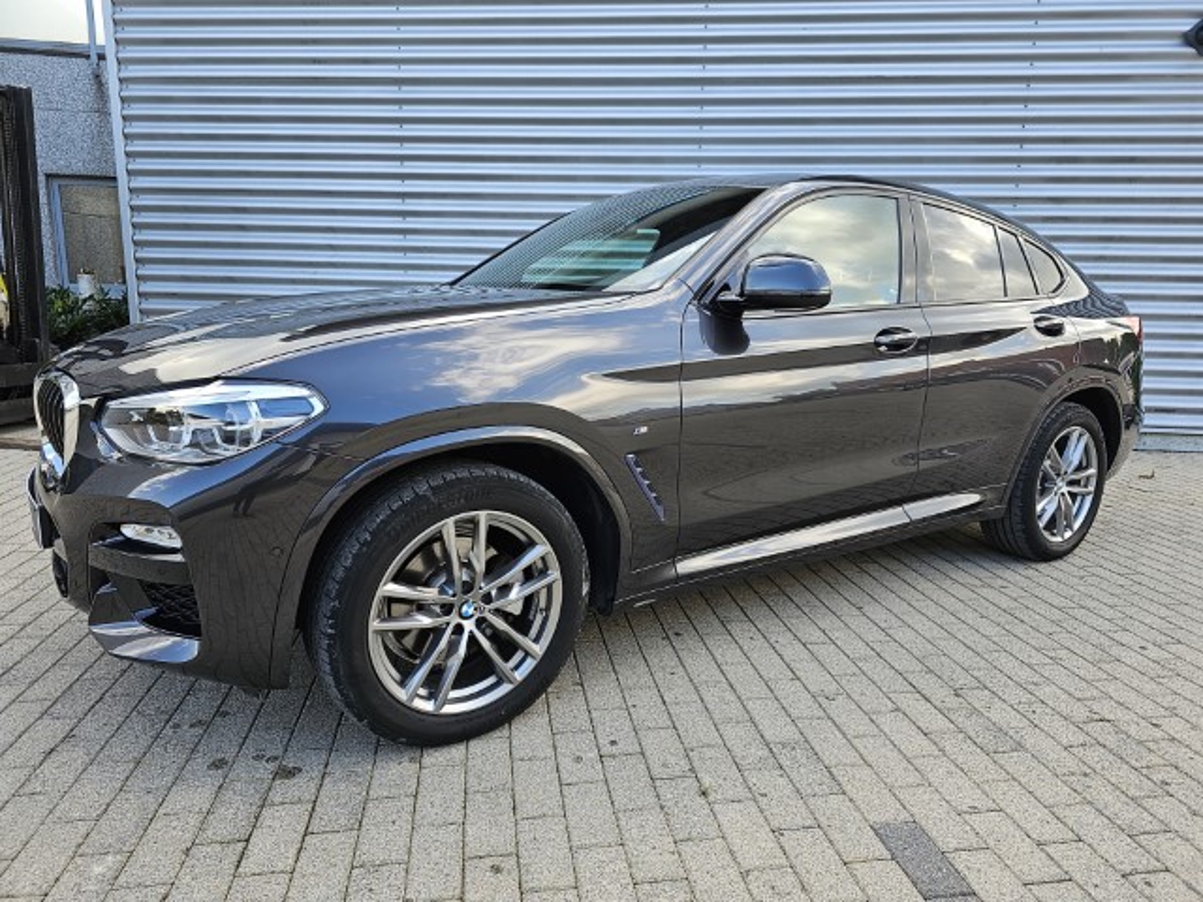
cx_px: 602
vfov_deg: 58.9
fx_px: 799
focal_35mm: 23
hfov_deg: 73.9
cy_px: 451
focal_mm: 6.3
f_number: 1.7
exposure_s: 1/359
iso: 64
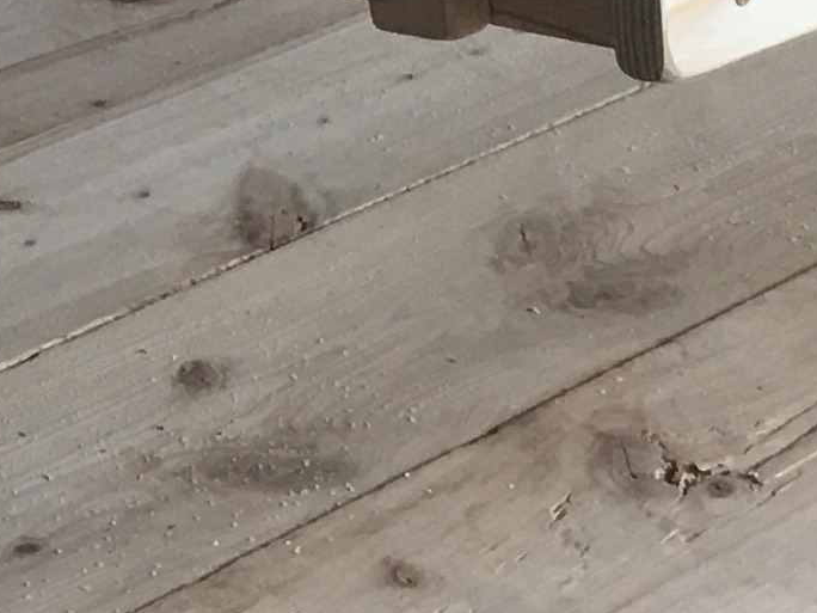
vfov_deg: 8.1
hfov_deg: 11.5
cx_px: 116
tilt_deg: -9.4
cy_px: -828
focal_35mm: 171
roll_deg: +0.4
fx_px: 4036
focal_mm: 4.15
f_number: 2.2
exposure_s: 1/30
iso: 25
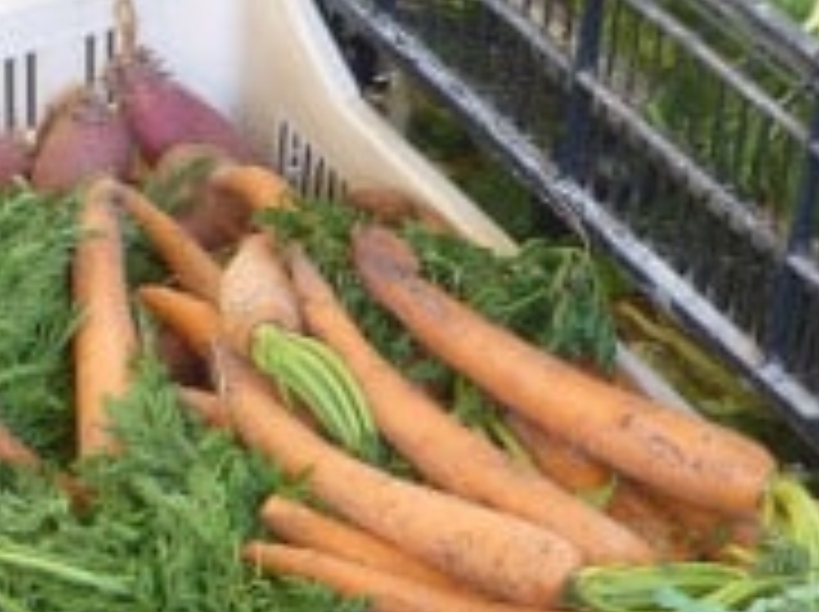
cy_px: 302
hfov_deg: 16.6
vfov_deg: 12.5
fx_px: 2788
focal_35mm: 118
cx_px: 634
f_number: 2.8
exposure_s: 1/30
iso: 160
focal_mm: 5.5
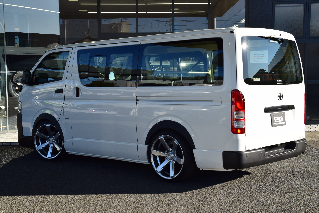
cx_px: 160
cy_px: 106
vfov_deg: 23.8
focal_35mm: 57
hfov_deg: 35.0
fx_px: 505
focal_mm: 38
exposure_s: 1/500
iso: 400
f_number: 11
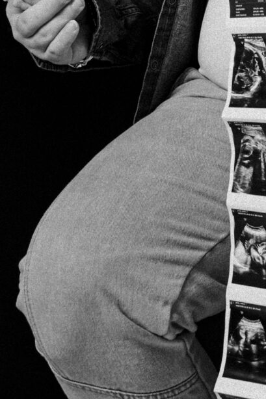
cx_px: 149
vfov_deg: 8.4
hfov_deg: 5.7
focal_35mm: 242
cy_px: -142
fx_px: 2683
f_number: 4.5
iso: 250
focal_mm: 58
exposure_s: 1/160
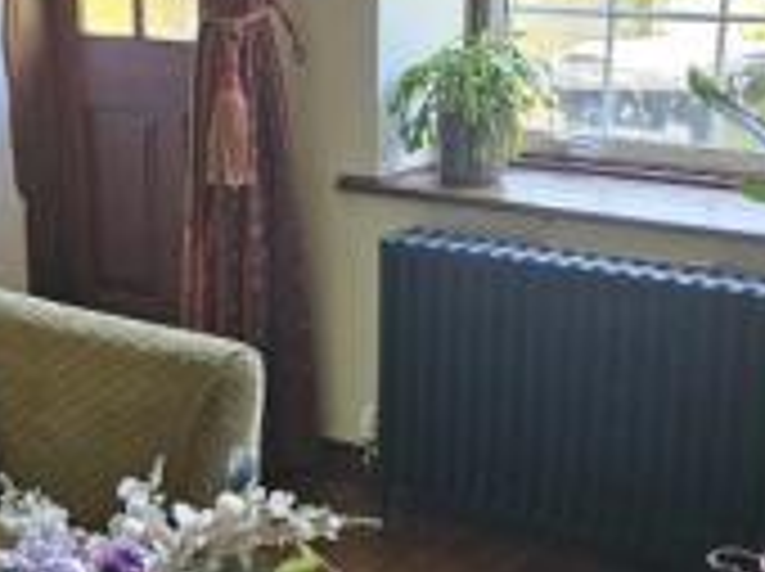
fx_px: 1743
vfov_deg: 18.5
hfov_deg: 24.5
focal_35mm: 79
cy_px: 412
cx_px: 182
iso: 500
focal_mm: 5.4
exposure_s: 1/120
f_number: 1.8
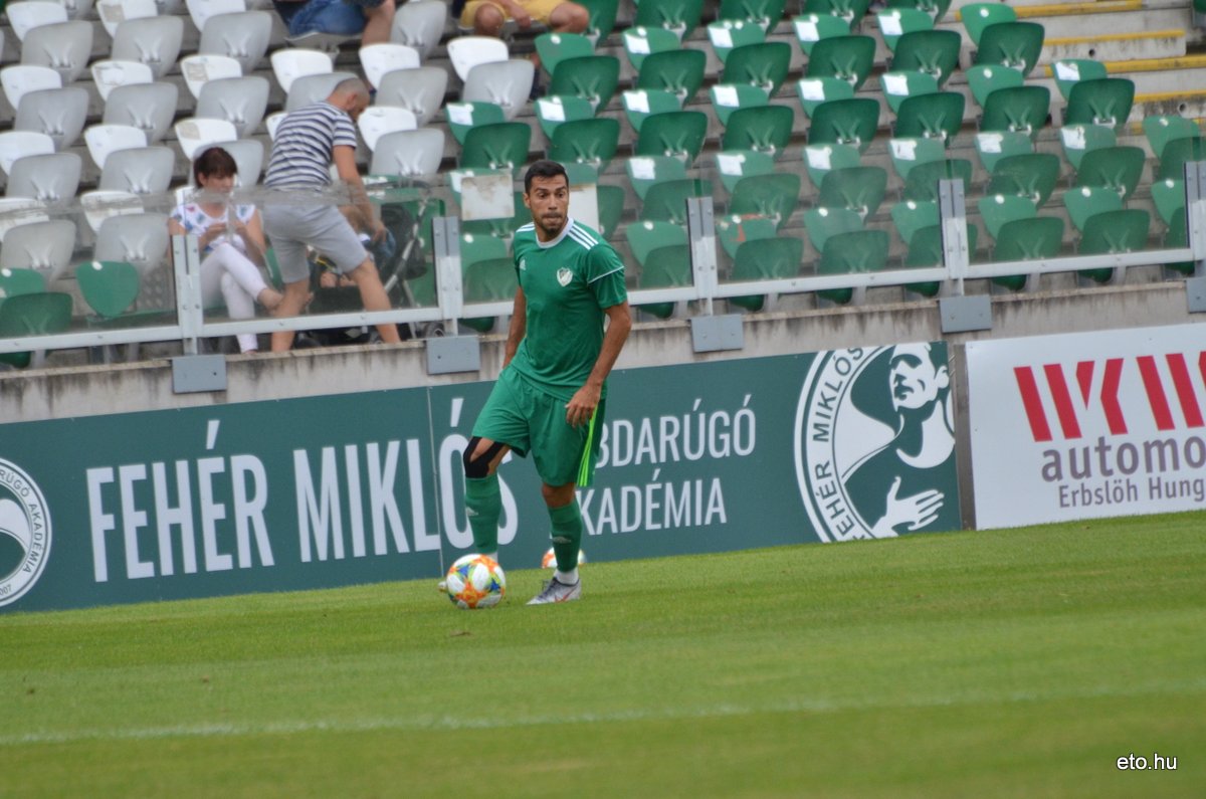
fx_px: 15045
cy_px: 400
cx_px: 603
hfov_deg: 4.6
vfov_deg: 3.0
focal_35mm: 450
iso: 1000
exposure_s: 1/1000
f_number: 5.6
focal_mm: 300
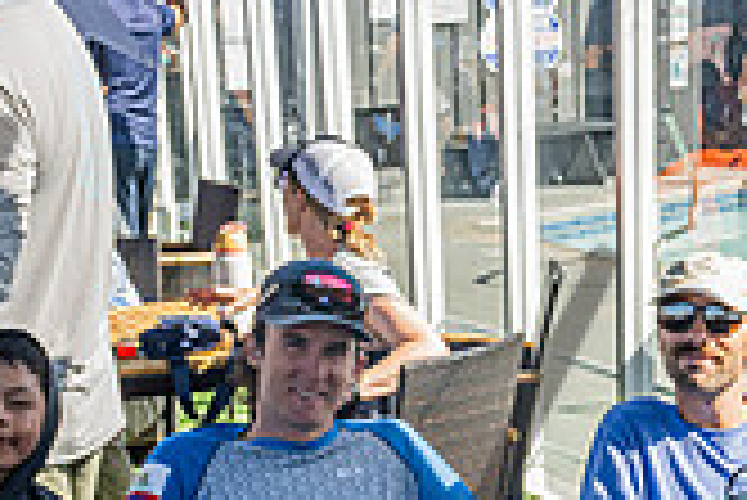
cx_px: 662
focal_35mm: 98
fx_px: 2035
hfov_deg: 20.4
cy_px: 759
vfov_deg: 13.2
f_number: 10
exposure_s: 1/400
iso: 800
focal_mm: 28
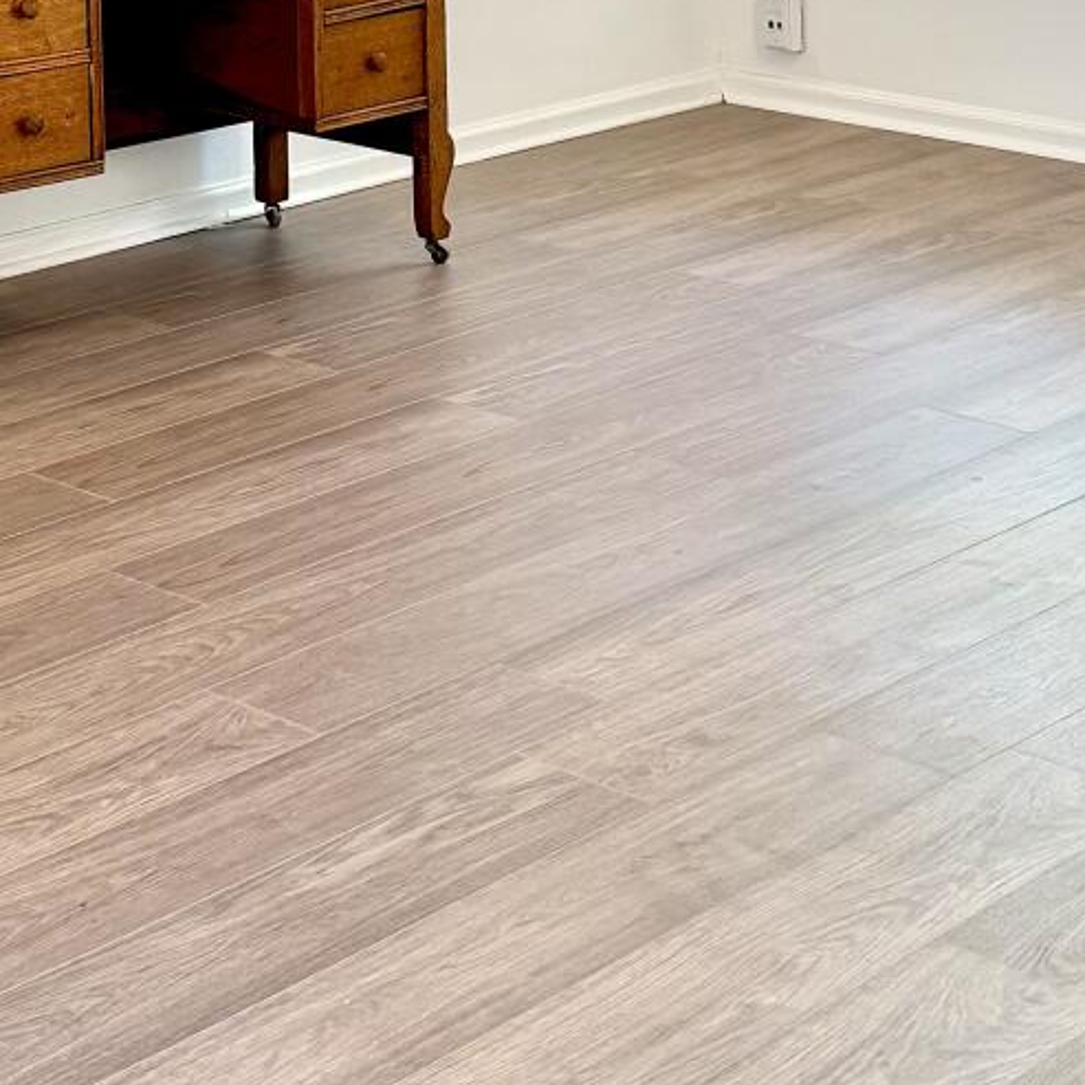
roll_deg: +0.5
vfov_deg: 19.0
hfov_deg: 20.1
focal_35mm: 86
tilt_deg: -6.1
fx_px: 3050
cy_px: -227
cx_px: 735
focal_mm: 6.76
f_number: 1.78
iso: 250
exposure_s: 1/60
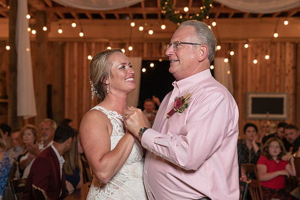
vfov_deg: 15.5
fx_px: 735
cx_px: 116
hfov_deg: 23.0
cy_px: 108
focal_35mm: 88
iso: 2000
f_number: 4
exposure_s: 1/200
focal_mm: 70
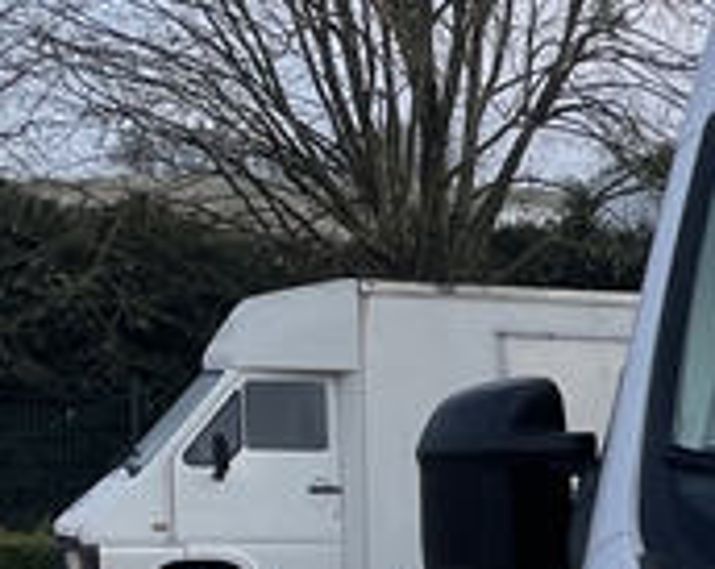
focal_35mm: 133
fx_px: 2810
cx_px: 1555
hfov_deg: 12.3
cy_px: 770
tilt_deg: -4.4
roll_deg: -1.3
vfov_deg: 11.2
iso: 32
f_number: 1.6
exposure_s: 1/955
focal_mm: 4.2
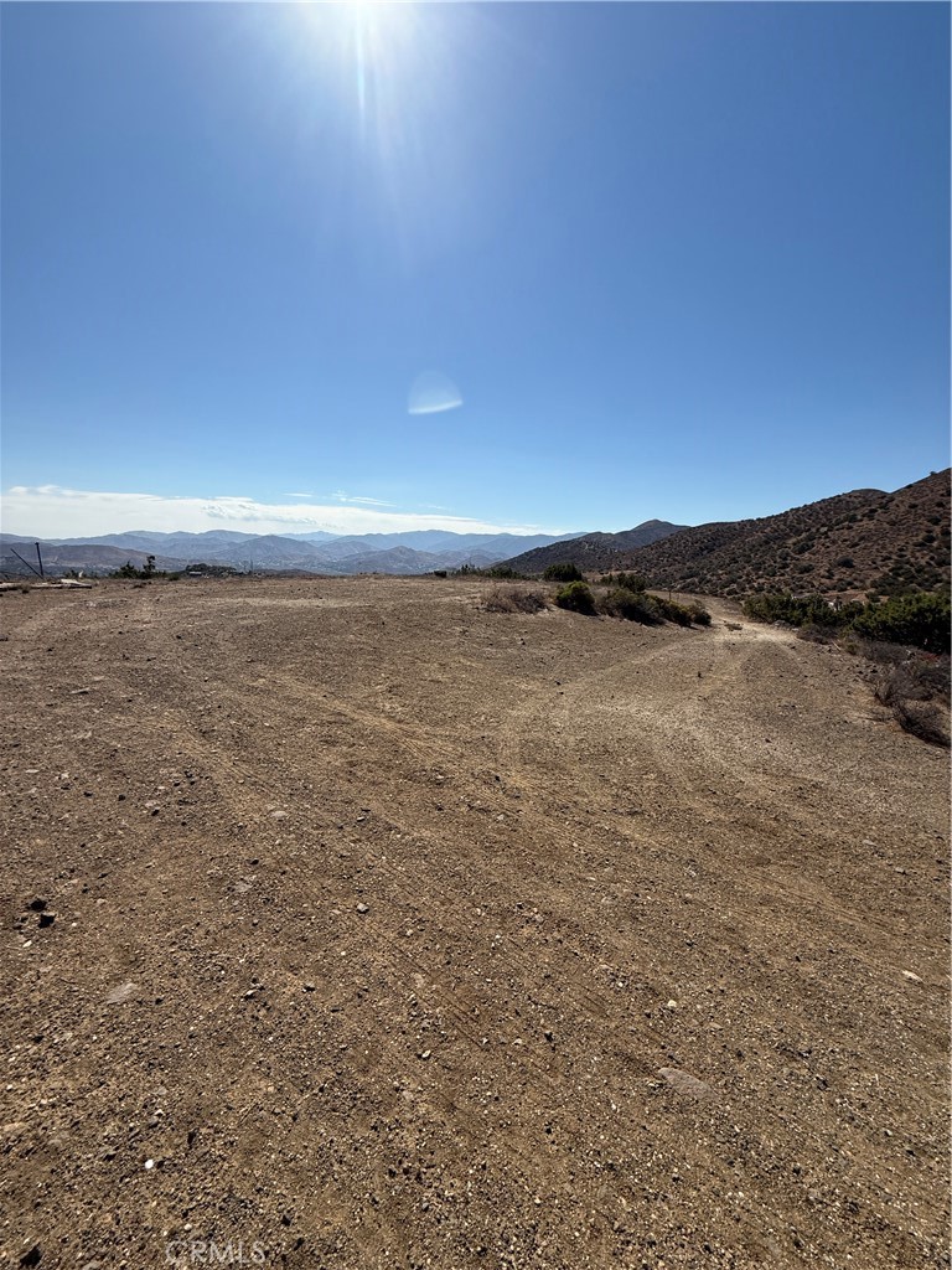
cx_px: 476
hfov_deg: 85.7
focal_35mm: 14
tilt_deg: -7.6
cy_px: 635
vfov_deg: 102.1
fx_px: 513
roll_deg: +1.2
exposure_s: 1/3460
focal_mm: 2.22
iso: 50
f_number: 2.2
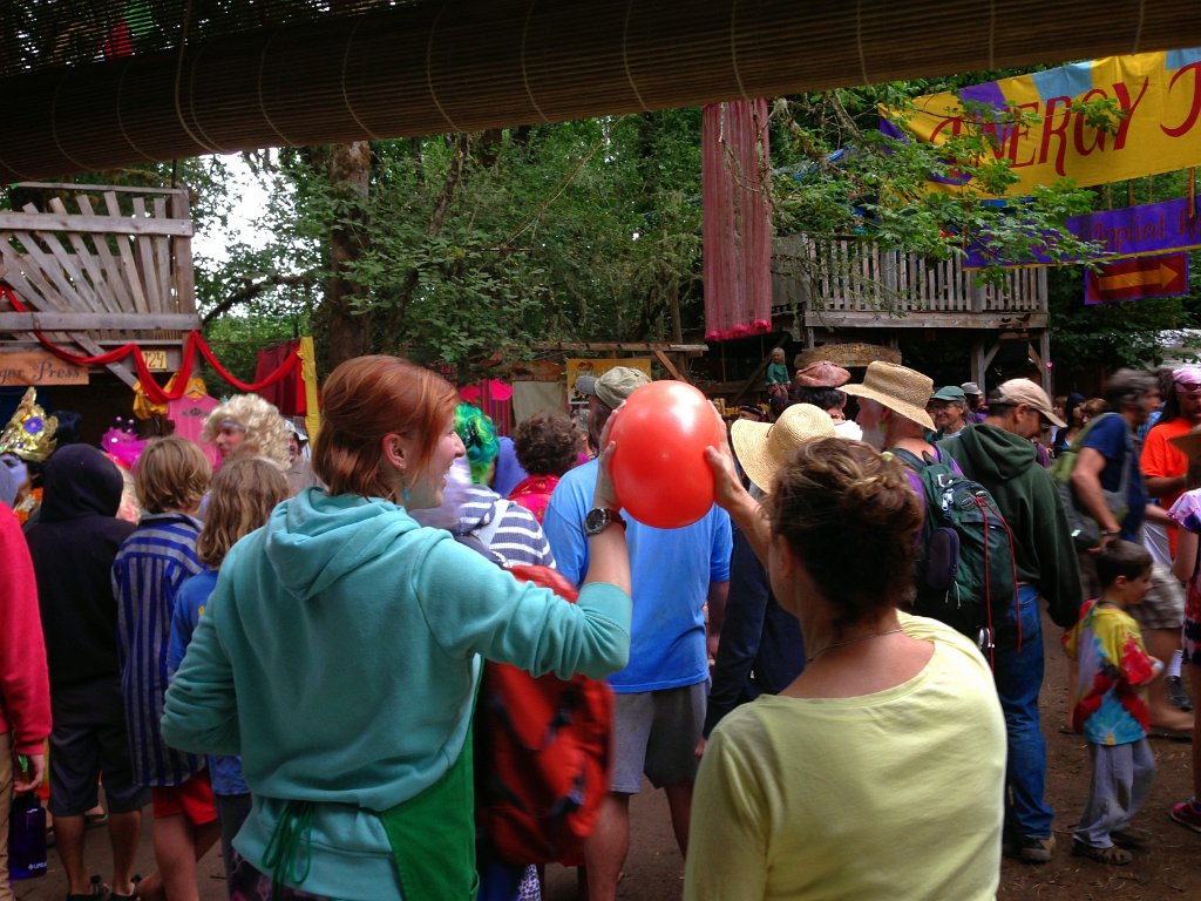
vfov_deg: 42.9
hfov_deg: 55.4
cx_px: 600
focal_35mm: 33
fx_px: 1145
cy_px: 450
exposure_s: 1/46
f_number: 2.4
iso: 50
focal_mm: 4.12
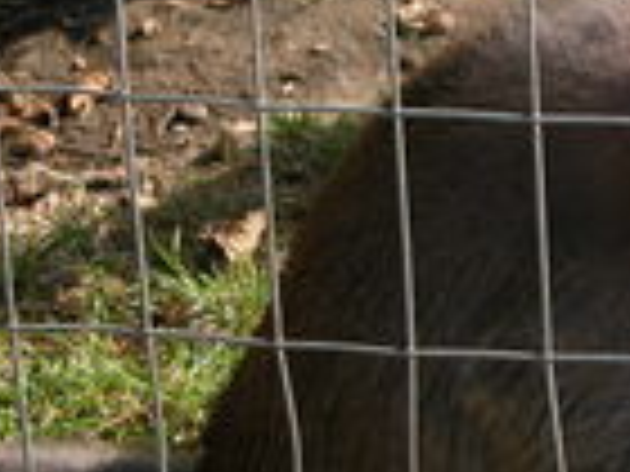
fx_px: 5551
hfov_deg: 6.4
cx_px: 882
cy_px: 319
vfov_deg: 4.9
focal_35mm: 305
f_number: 4.1
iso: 100
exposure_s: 1/204
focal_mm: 27.3
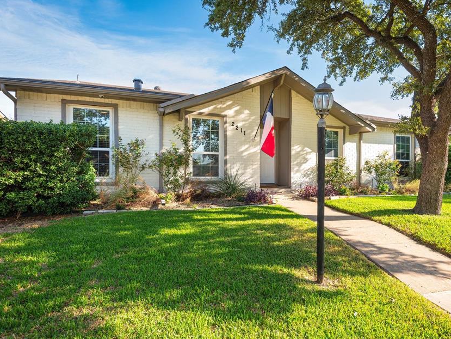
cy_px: 176
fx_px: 248
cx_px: 260
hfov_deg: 84.1
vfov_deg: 68.7
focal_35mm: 19
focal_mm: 16
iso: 100
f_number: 7.1
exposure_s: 1/60
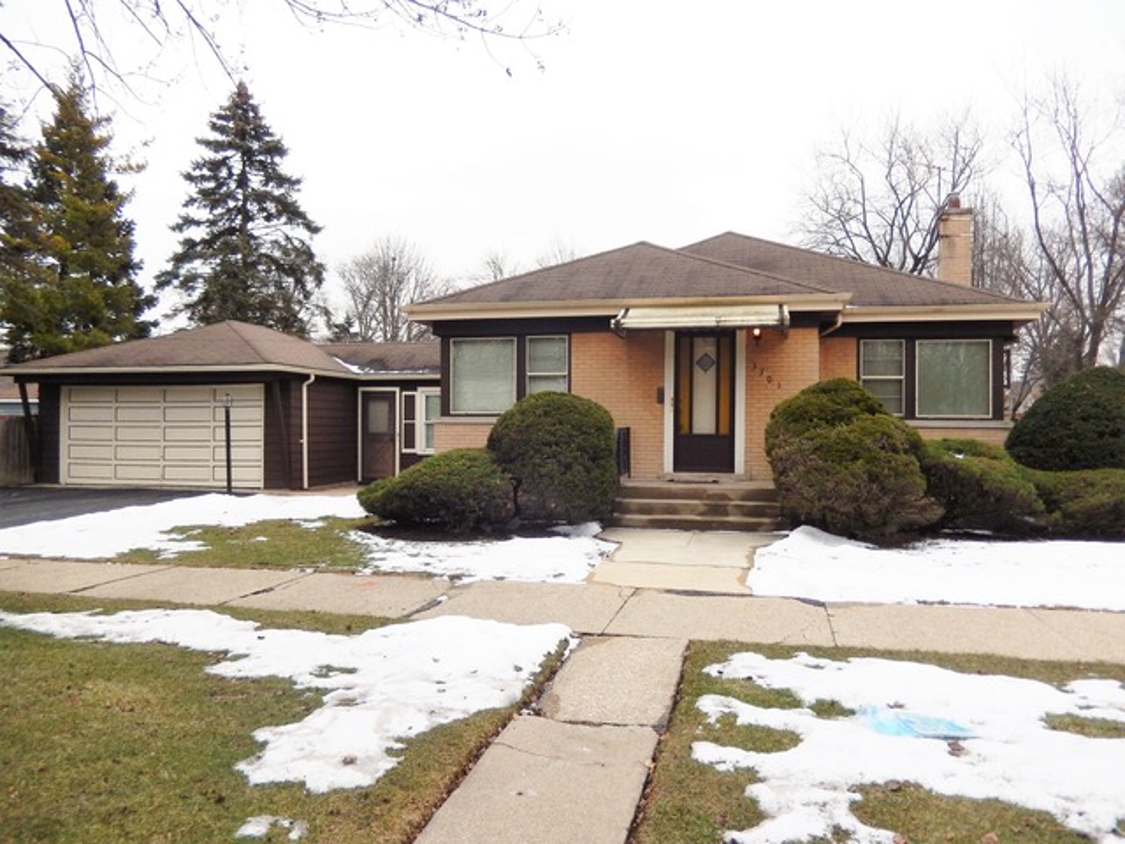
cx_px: 562
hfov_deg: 69.4
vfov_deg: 54.9
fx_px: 812
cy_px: 422
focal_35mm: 25
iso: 125
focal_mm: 4.5
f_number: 3.4
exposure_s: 1/800
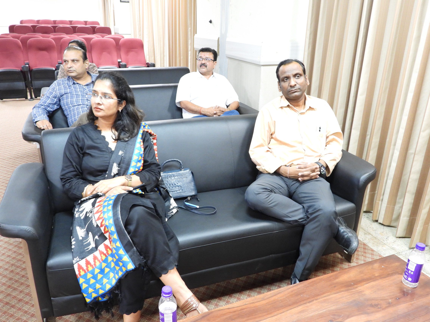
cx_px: 215
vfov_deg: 49.7
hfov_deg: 63.4
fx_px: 348
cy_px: 161
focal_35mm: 28
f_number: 2.8
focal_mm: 5
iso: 500
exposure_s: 1/8
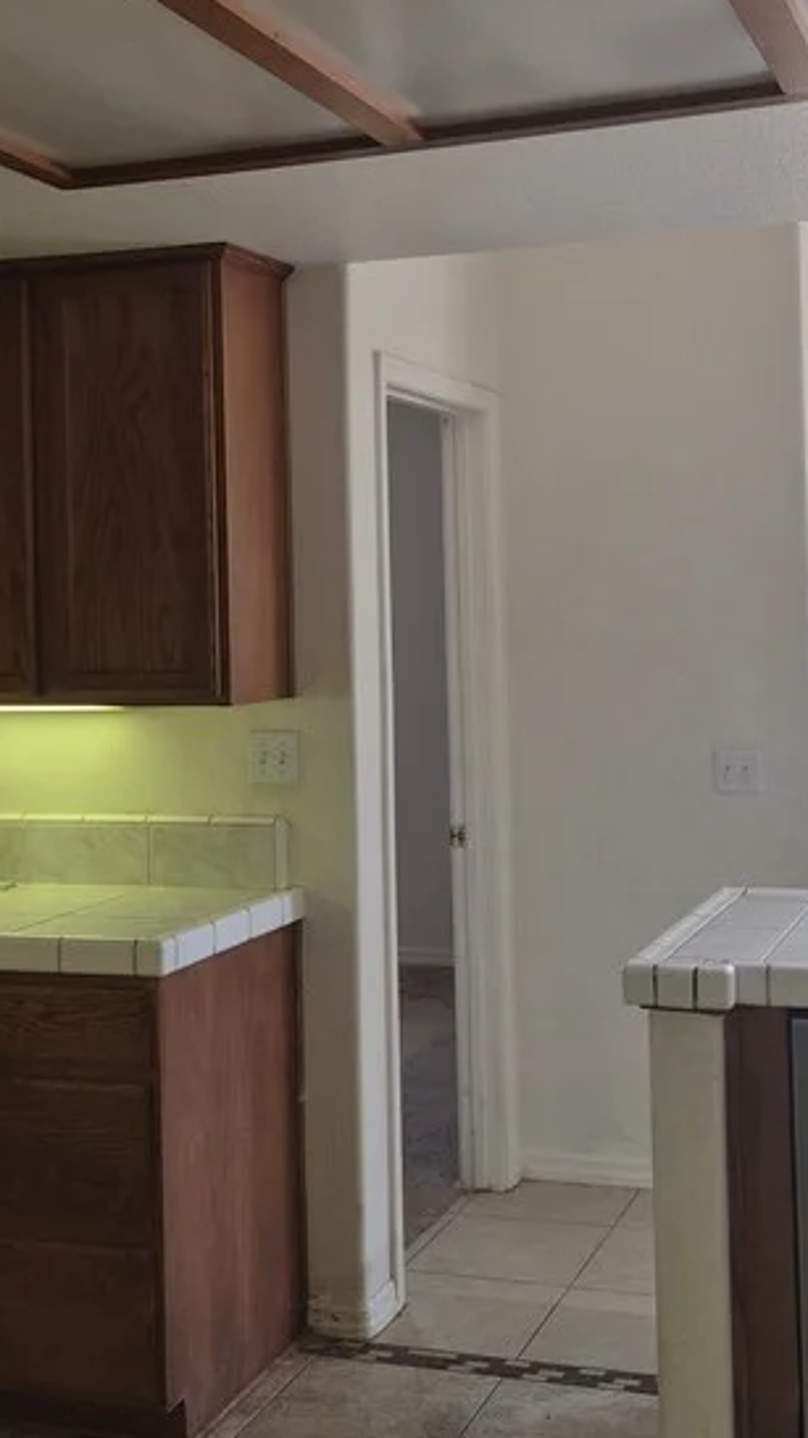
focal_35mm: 47
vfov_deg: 43.5
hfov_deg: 25.4
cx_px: 482
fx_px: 1791
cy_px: 577
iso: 80
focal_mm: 5.4
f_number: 1.8
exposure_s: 1/120
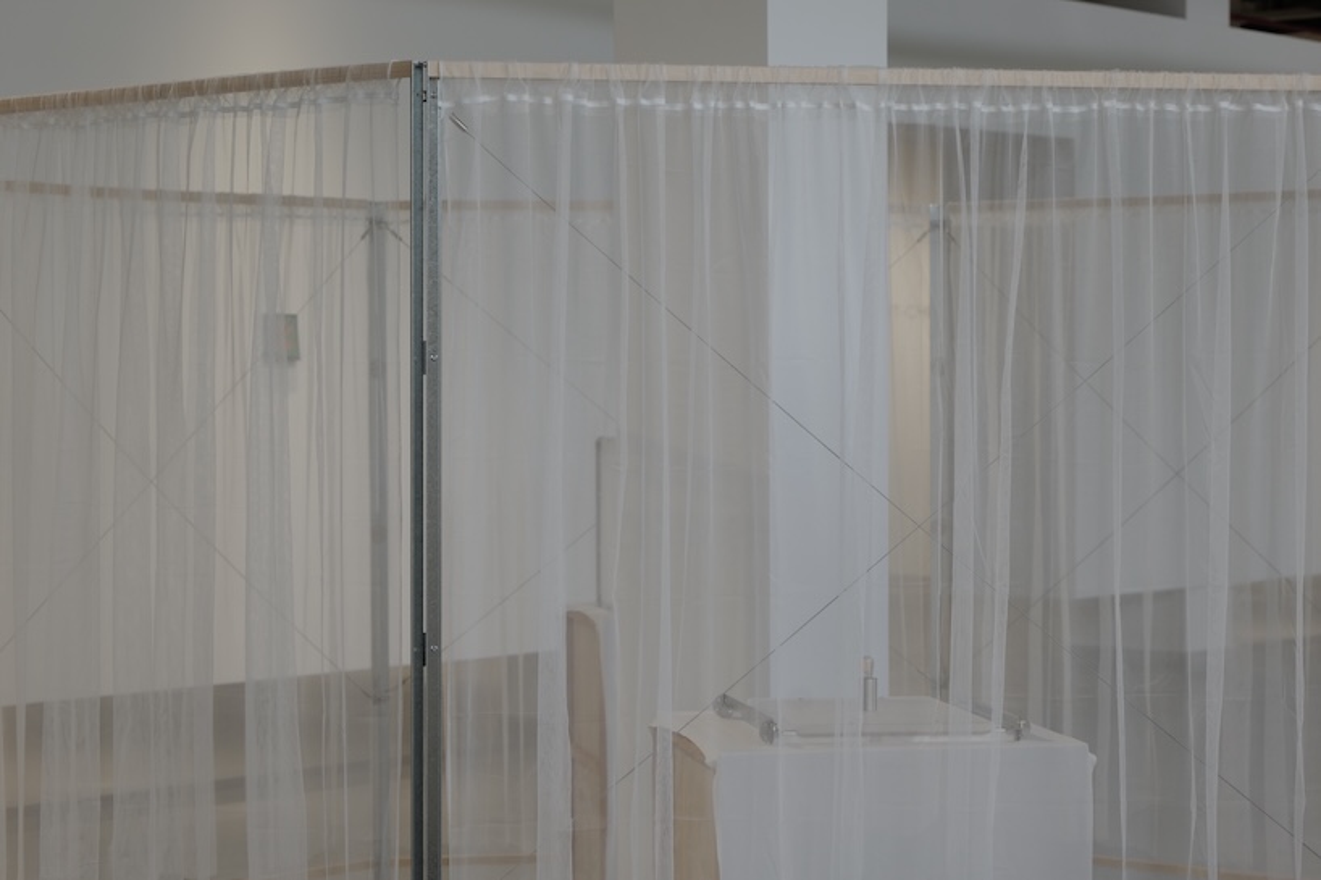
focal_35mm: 85
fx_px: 3118
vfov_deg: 16.1
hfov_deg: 23.9
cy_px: 440
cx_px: 660
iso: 800
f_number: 8
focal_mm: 85
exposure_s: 1/160
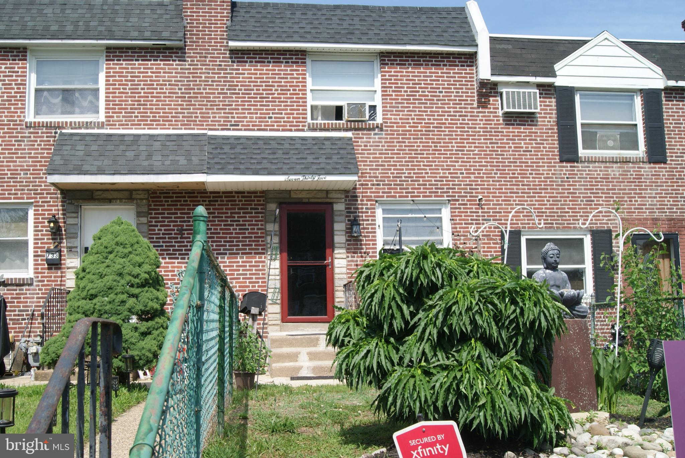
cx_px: 342
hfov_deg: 53.1
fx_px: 686
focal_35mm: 36
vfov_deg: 36.9
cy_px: 229
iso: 100
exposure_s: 1/100
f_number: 10
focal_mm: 24
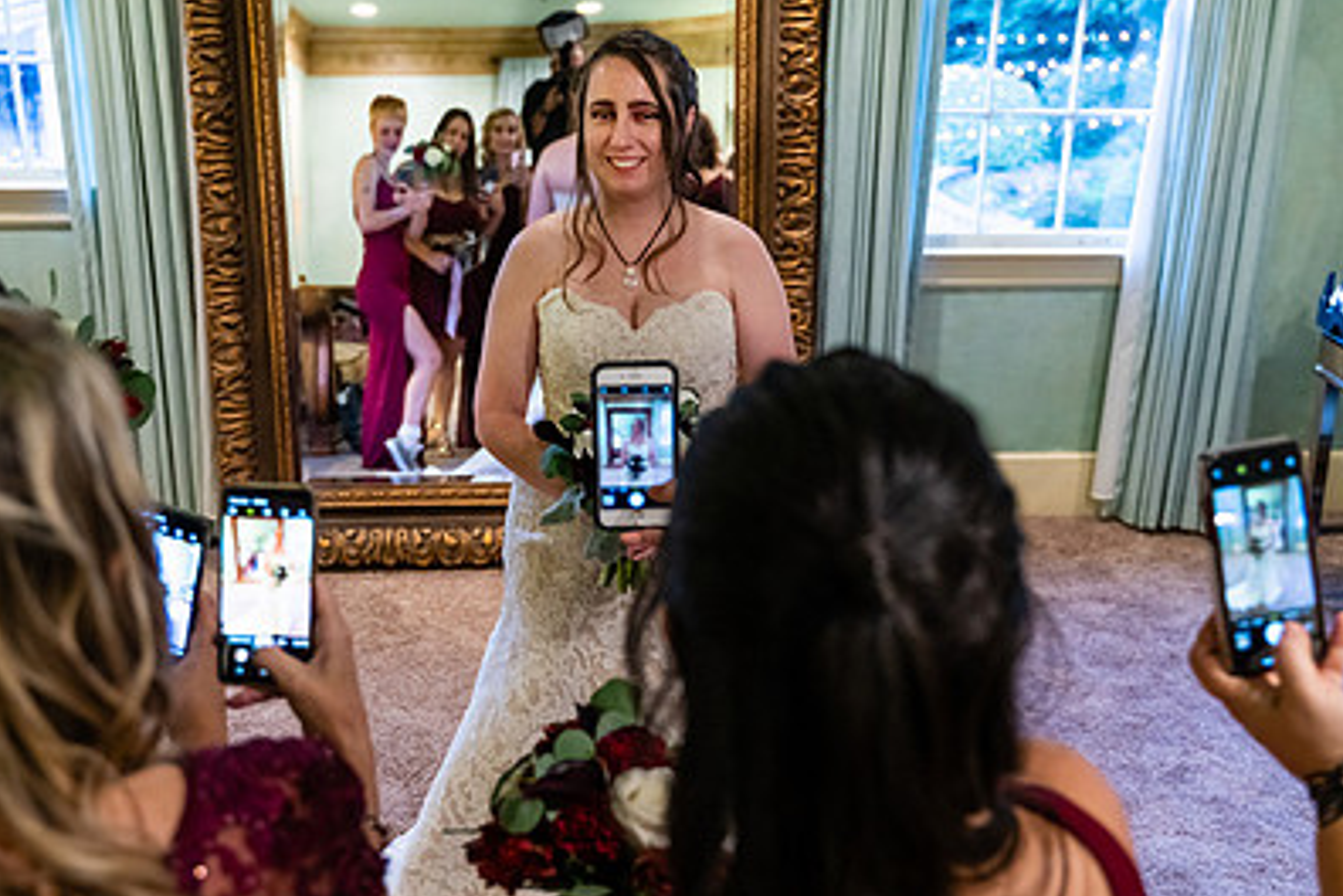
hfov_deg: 47.3
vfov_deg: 32.6
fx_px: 1529
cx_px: 597
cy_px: 484
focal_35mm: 41
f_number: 2.8
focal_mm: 28
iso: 1000
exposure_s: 1/60
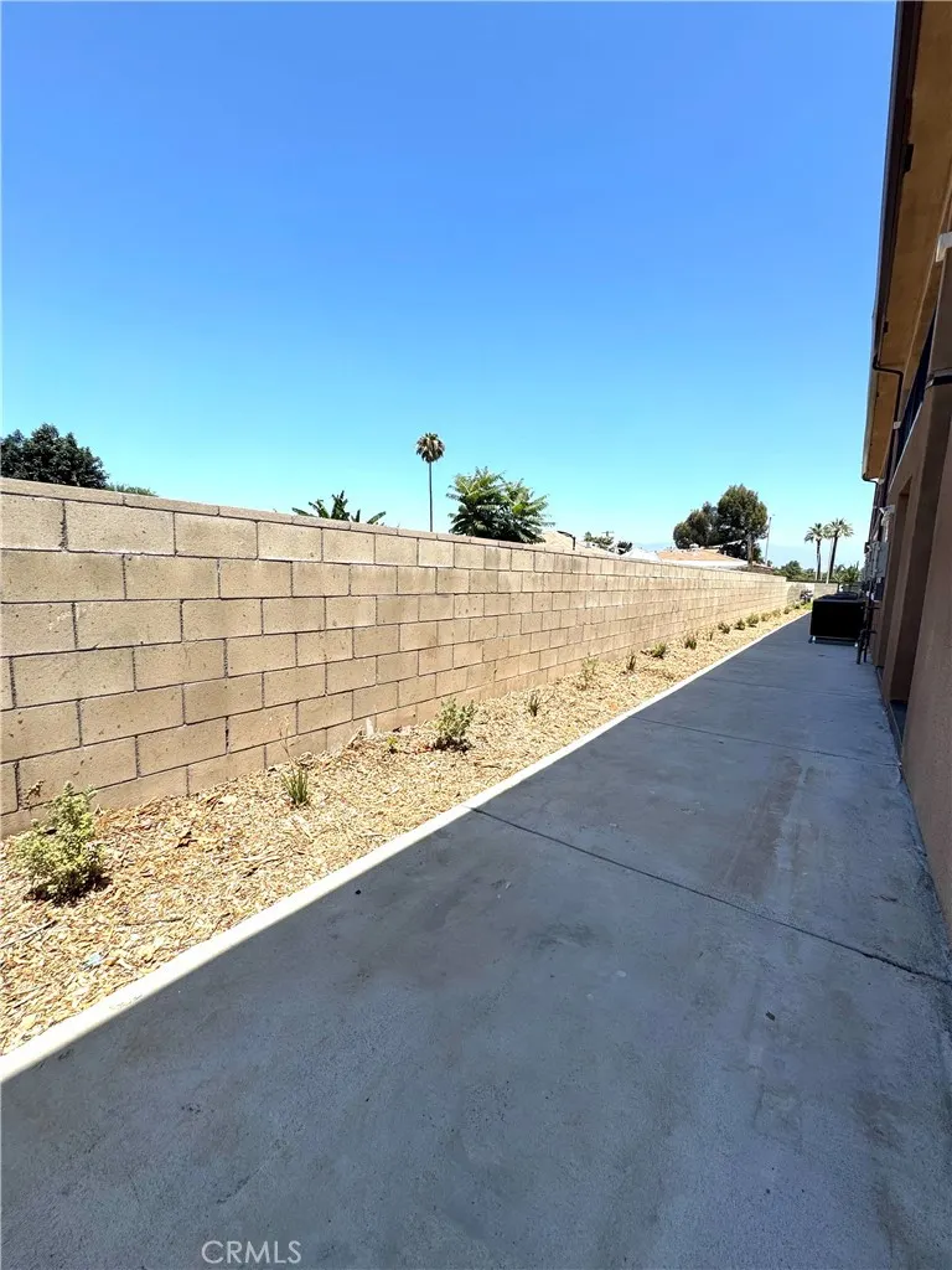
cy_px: 635
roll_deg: -2.3
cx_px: 476
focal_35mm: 14
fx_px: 513
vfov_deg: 102.1
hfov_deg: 85.7
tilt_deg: -7.6
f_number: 2.2
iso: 40
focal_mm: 2.22
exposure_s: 1/2146
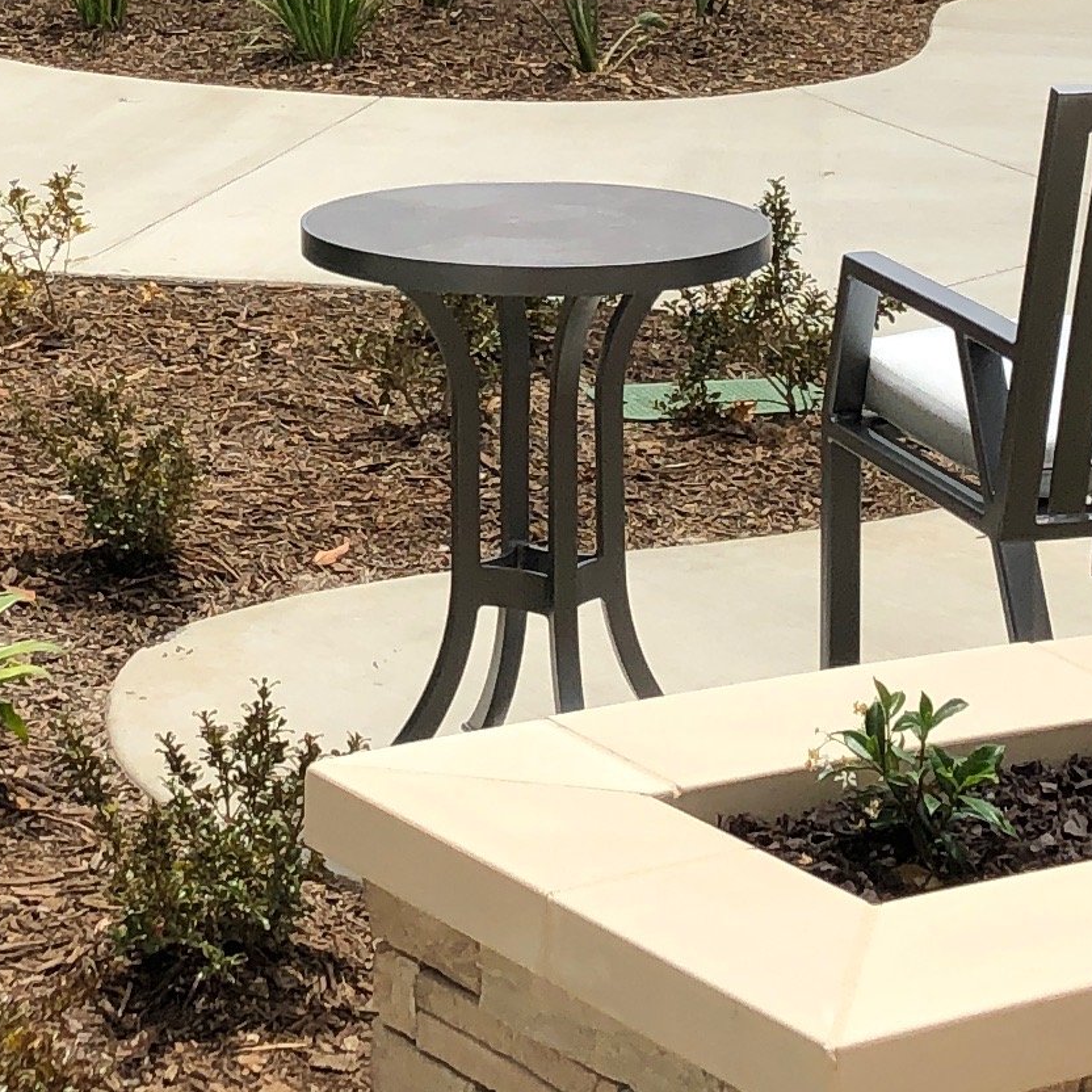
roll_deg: +0.2
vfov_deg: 14.2
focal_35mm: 120
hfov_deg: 14.5
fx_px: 4283
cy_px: -114
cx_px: 350
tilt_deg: -6.7
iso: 25
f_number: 1.8
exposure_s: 1/3003
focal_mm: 3.99
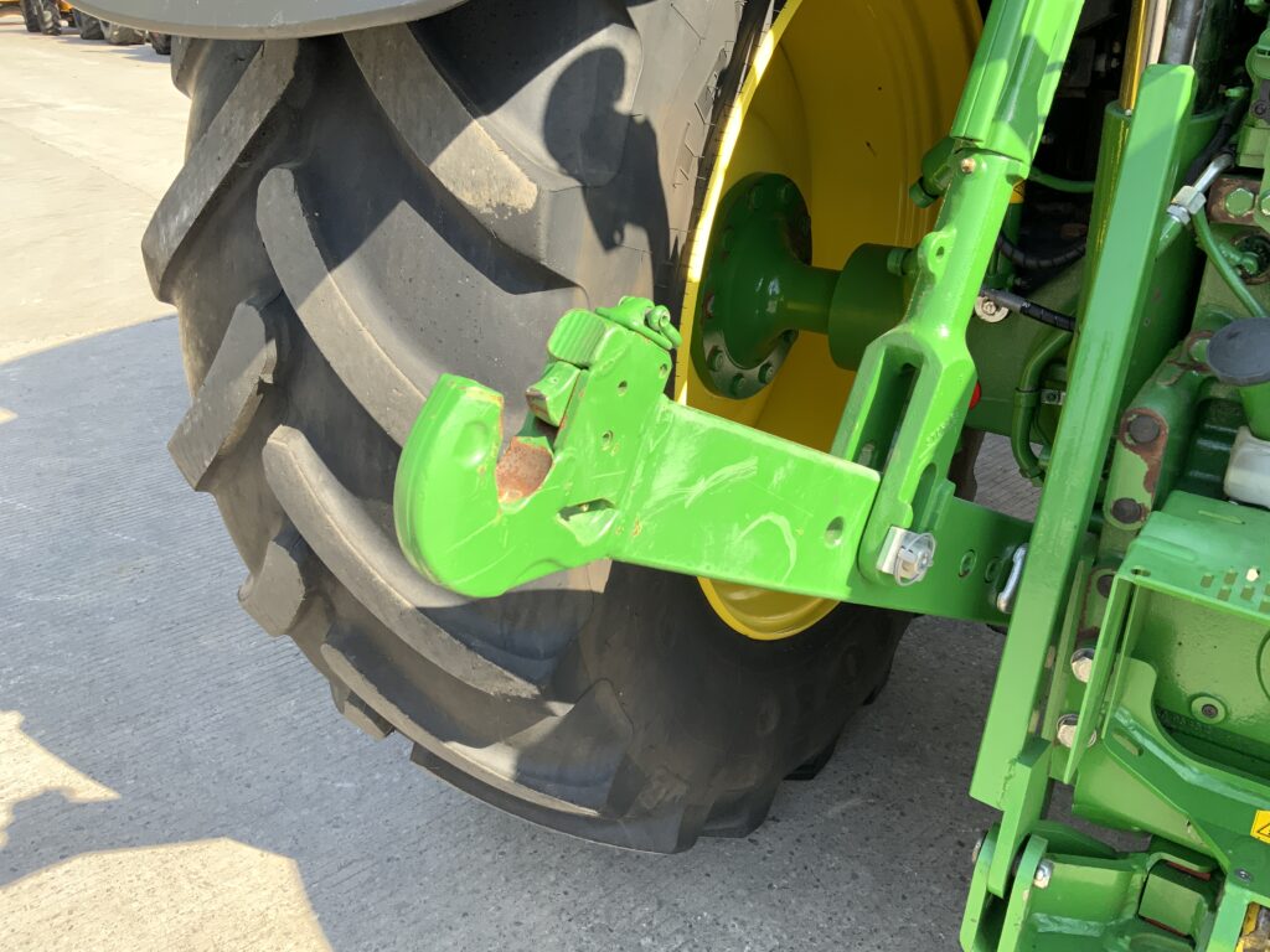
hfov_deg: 61.7
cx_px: 635
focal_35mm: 29
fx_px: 1064
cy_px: 476
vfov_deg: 48.2
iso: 16
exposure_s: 1/270
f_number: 1.8
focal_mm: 3
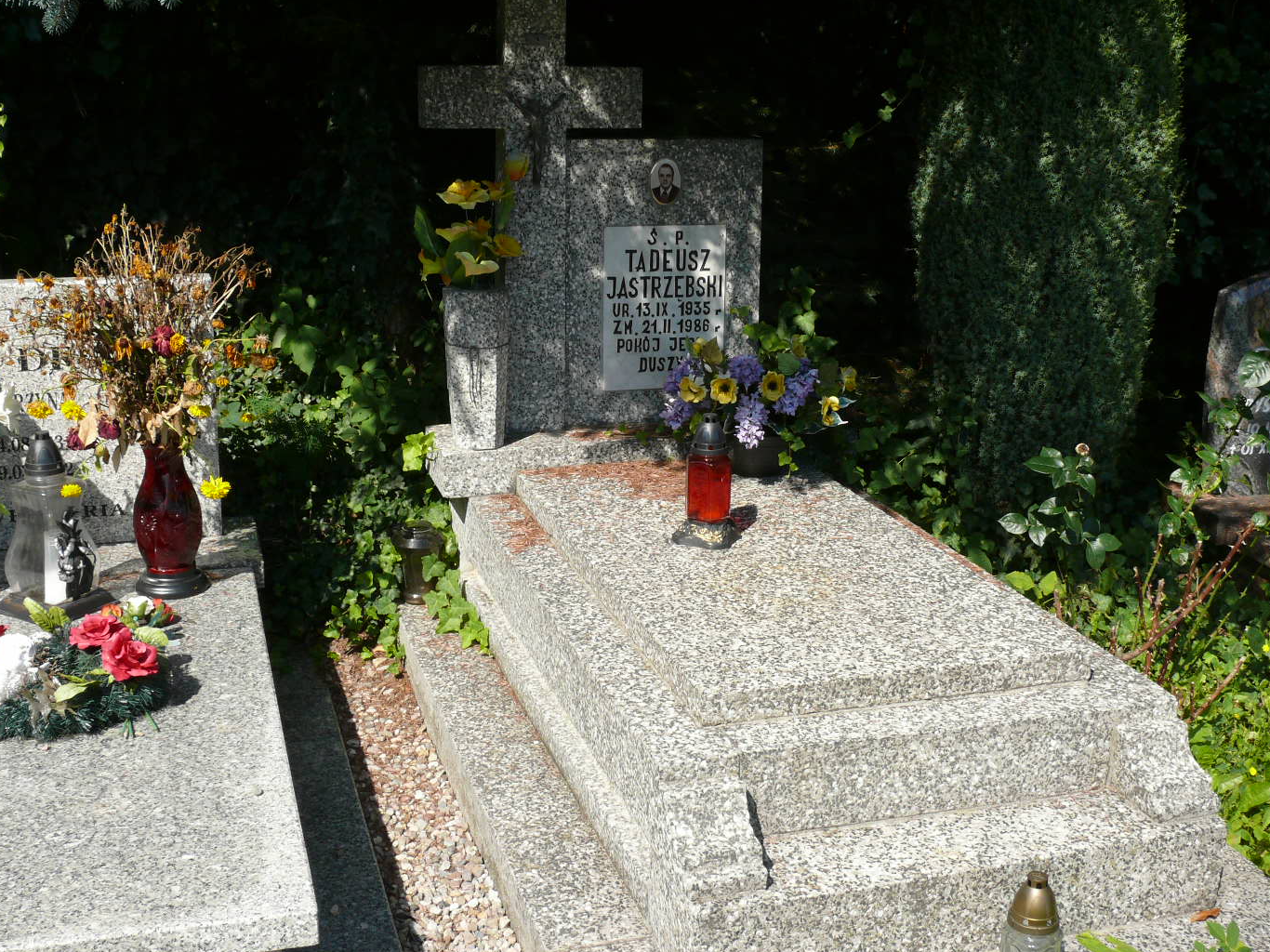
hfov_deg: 45.8
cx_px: 644
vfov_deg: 35.1
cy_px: 435
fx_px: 1504
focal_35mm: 41
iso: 100
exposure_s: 1/320
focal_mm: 7.4
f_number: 5.6
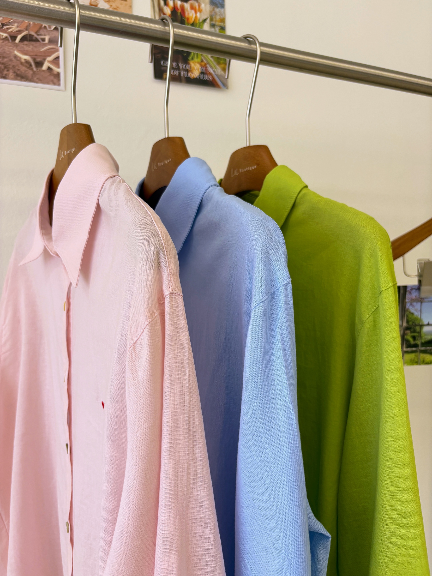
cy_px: 288
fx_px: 433
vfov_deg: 67.3
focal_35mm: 26
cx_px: 216
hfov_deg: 53.1
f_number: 1.6
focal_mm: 5.96
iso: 80
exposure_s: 1/122
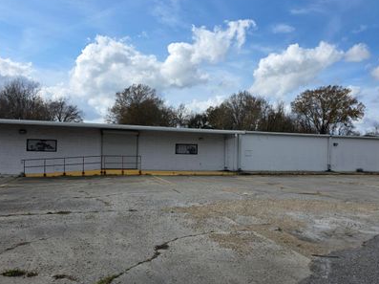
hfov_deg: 61.7
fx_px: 317
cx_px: 201
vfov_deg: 48.1
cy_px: 150
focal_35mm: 29
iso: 80
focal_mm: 6.3
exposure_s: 1/7944
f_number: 1.7
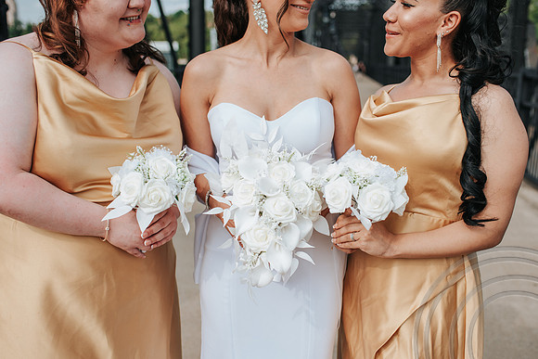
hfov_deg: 50.4
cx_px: 277
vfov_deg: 34.9
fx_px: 571
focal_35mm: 38
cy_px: 191
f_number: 3.2
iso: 100
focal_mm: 35
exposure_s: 1/1000
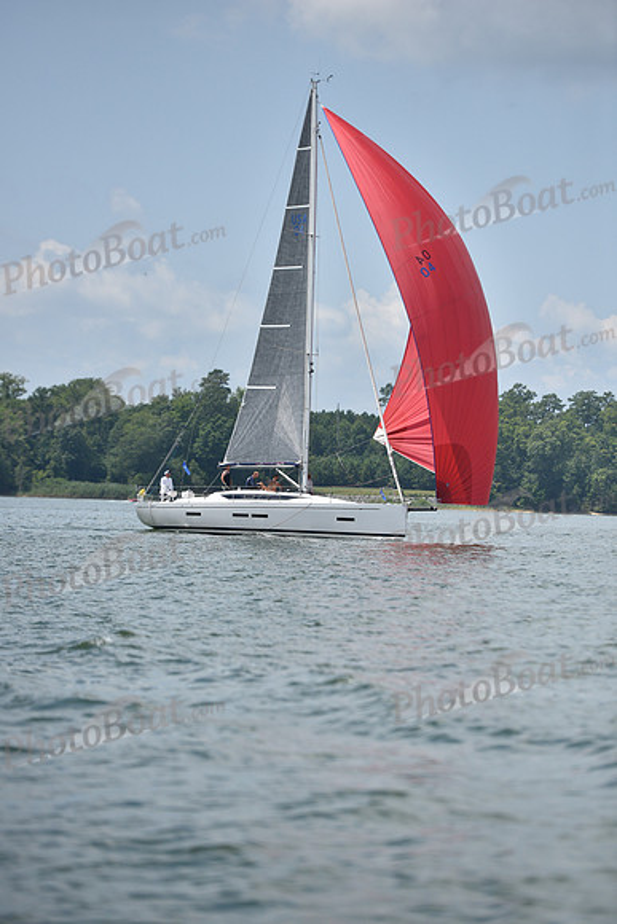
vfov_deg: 12.4
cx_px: 308
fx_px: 4239
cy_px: 462
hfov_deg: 8.3
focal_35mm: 165
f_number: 3.5
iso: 320
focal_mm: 165
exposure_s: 1/8000
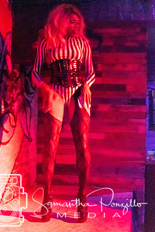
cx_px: 71
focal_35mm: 51
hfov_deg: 26.5
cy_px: 103
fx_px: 329
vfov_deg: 38.8
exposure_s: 1/40
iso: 12800
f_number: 4.2
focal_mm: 30
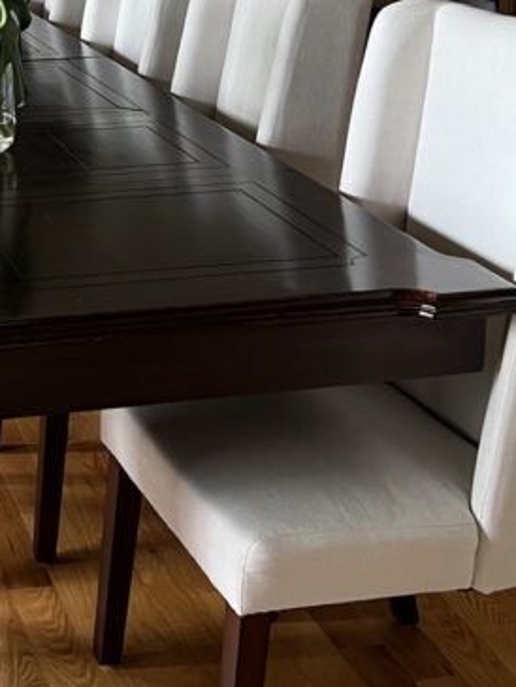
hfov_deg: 19.1
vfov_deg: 25.7
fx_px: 1450
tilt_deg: -10.3
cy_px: 43
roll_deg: +1.2
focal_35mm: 73
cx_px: -98
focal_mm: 5.7
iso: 160
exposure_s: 1/60
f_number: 1.5
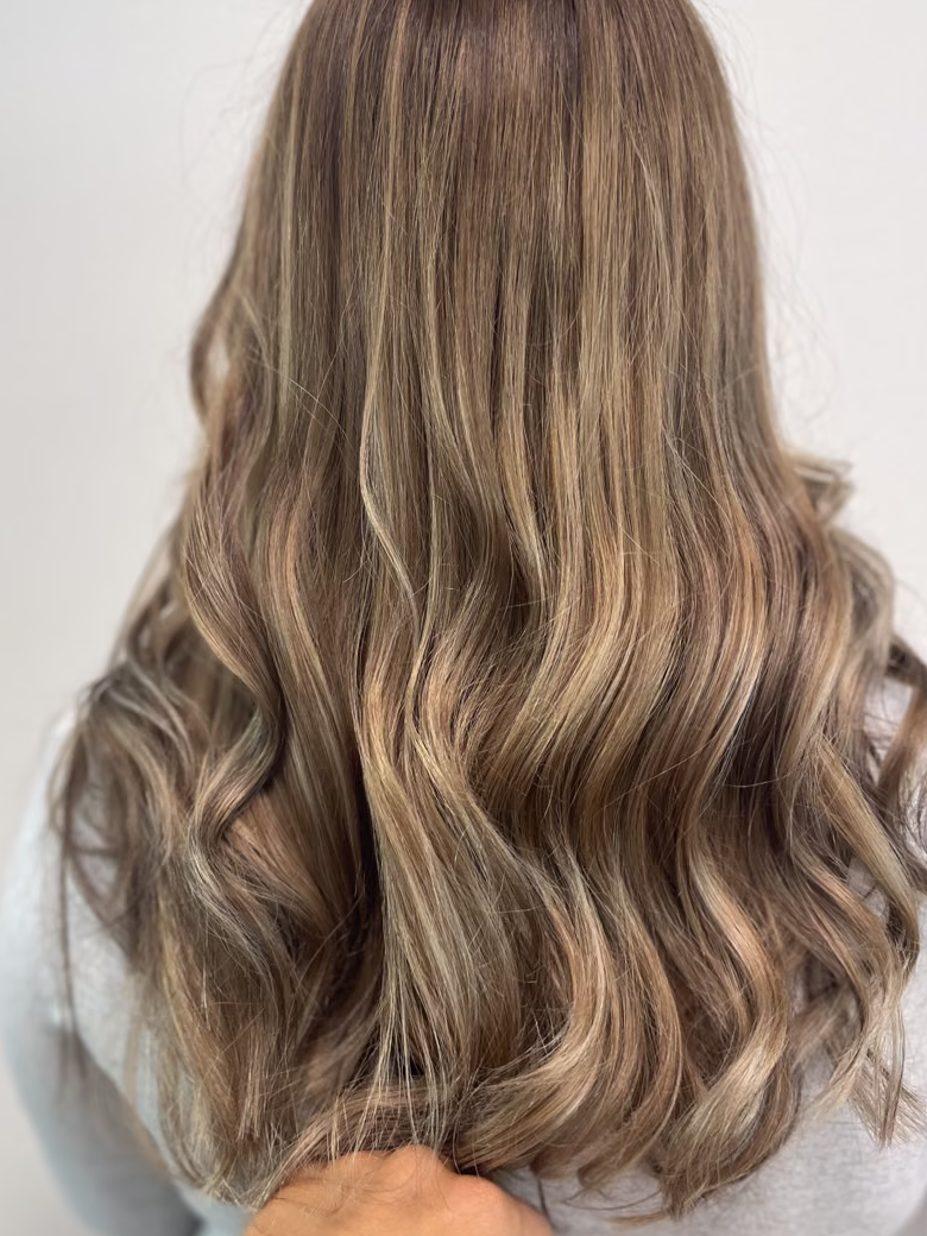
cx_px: 434
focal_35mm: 30
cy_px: 628
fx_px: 1071
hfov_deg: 46.8
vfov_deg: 60.0
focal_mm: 4.2
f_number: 1.6
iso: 80
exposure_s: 1/50
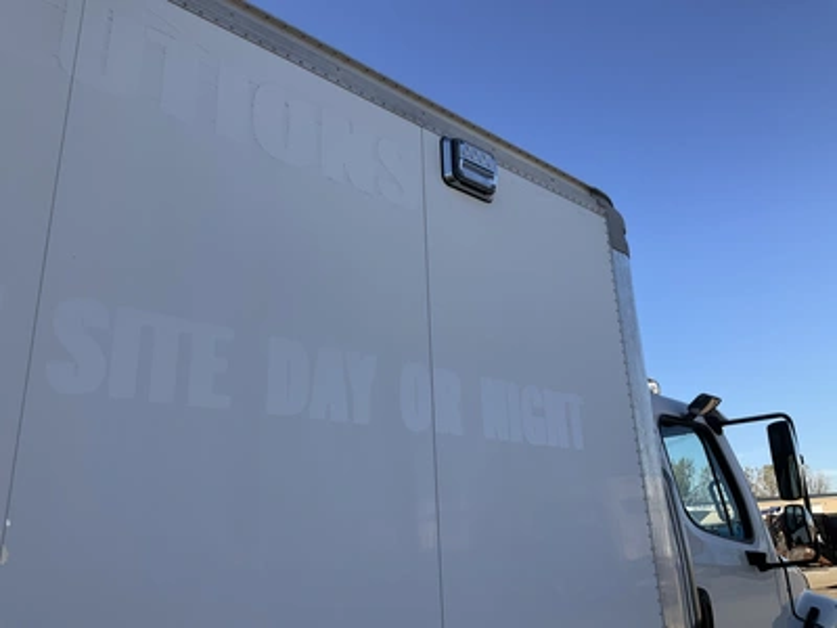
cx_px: 418
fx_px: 701
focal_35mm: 29
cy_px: 314
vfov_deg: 48.2
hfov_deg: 61.7
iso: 25
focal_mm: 3
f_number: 1.8
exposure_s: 1/1221
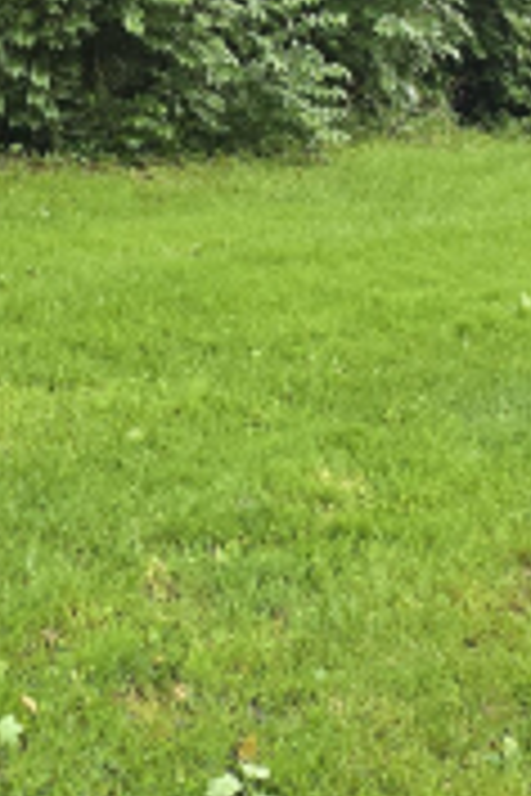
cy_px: -49
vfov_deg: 21.6
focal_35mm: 90
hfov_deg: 15.0
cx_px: 61
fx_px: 1991
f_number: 1.7
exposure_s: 1/120
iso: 320
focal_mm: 6.3
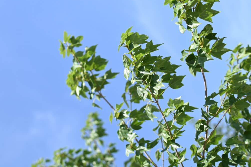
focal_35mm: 53
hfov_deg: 37.5
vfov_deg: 25.5
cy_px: 82
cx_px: 124
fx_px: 369
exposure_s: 1/1600
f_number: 2.5
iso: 100
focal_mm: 35
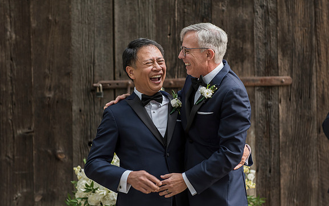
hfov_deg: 11.3
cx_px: 165
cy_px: 109
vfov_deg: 7.1
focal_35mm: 185
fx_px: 1660
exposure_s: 1/200
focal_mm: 180
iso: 800
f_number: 3.5
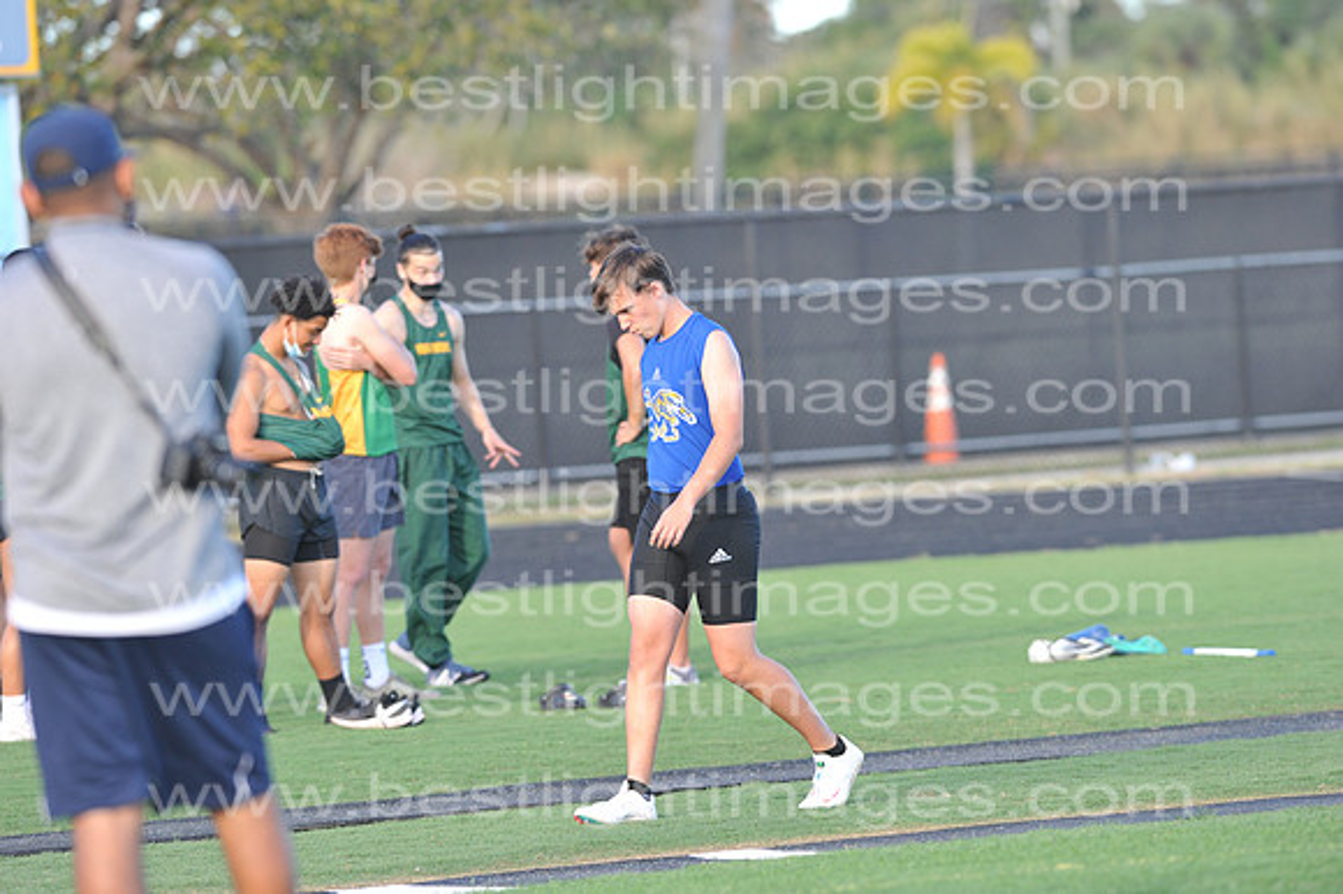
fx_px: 11185
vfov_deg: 4.6
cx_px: 672
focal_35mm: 300
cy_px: 447
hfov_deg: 6.9
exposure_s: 1/800
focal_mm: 300
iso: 800
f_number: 4.5
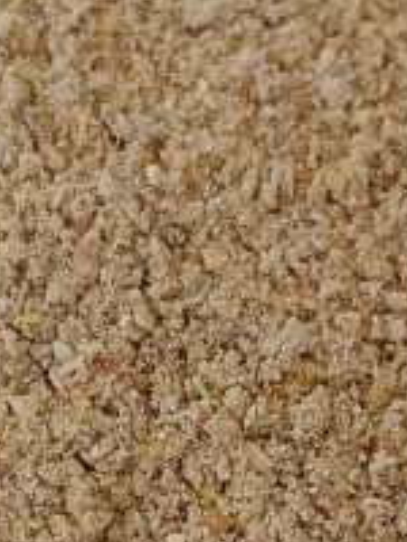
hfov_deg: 10.7
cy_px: 617
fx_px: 2179
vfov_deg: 13.9
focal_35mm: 139
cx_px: 138
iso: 477
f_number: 1.8
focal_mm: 4.05
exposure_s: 1/100
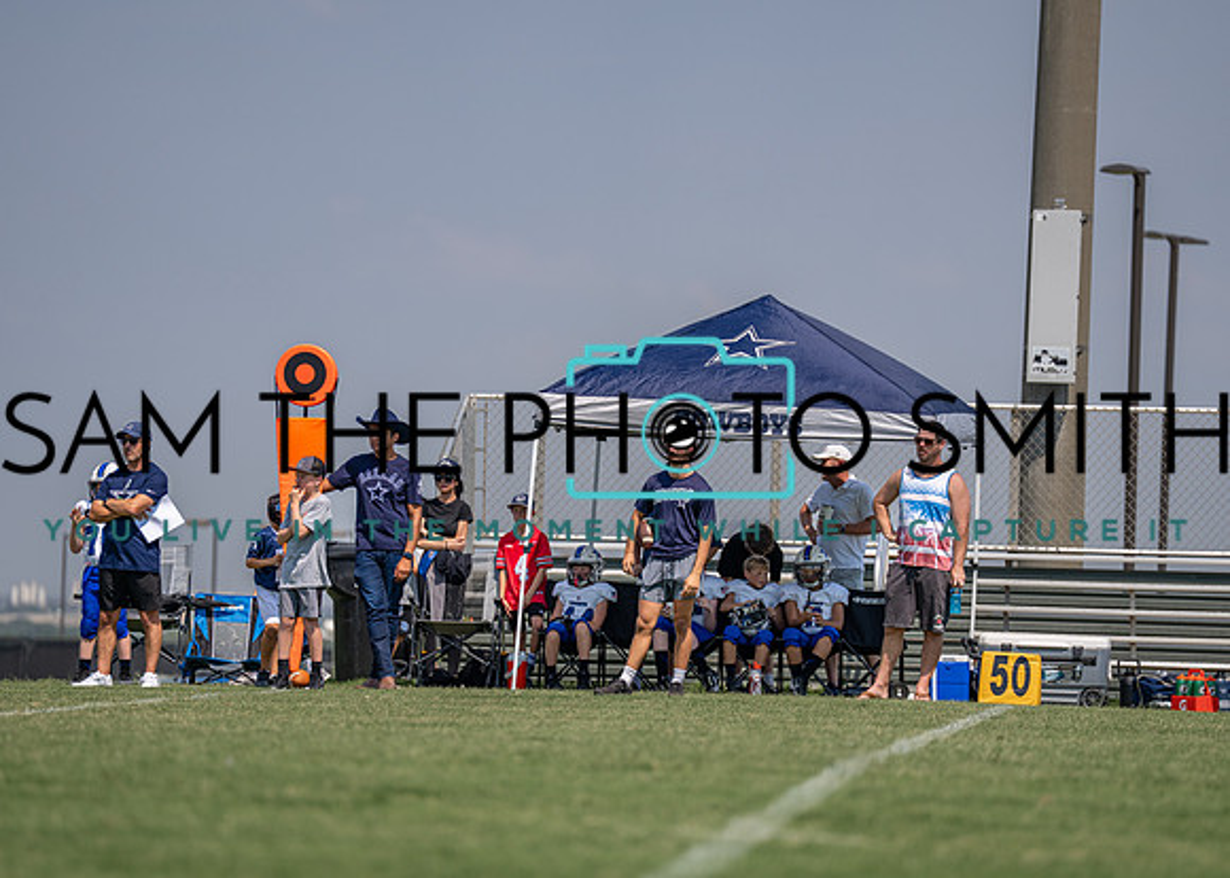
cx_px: 628
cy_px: 470
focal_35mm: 230
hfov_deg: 8.7
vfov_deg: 6.3
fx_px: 8040
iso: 100
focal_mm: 200
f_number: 2.8
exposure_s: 1/3200
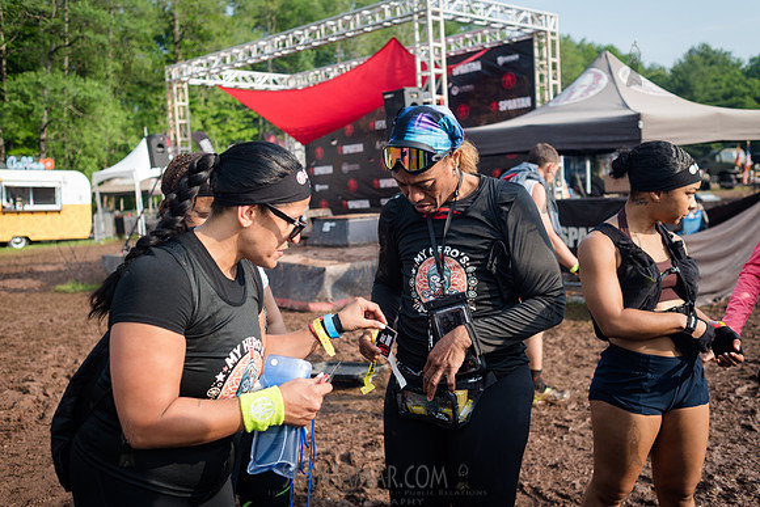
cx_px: 380
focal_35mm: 35
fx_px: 739
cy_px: 254
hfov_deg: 54.4
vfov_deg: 37.9
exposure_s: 1/1000
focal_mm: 35
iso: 250
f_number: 4
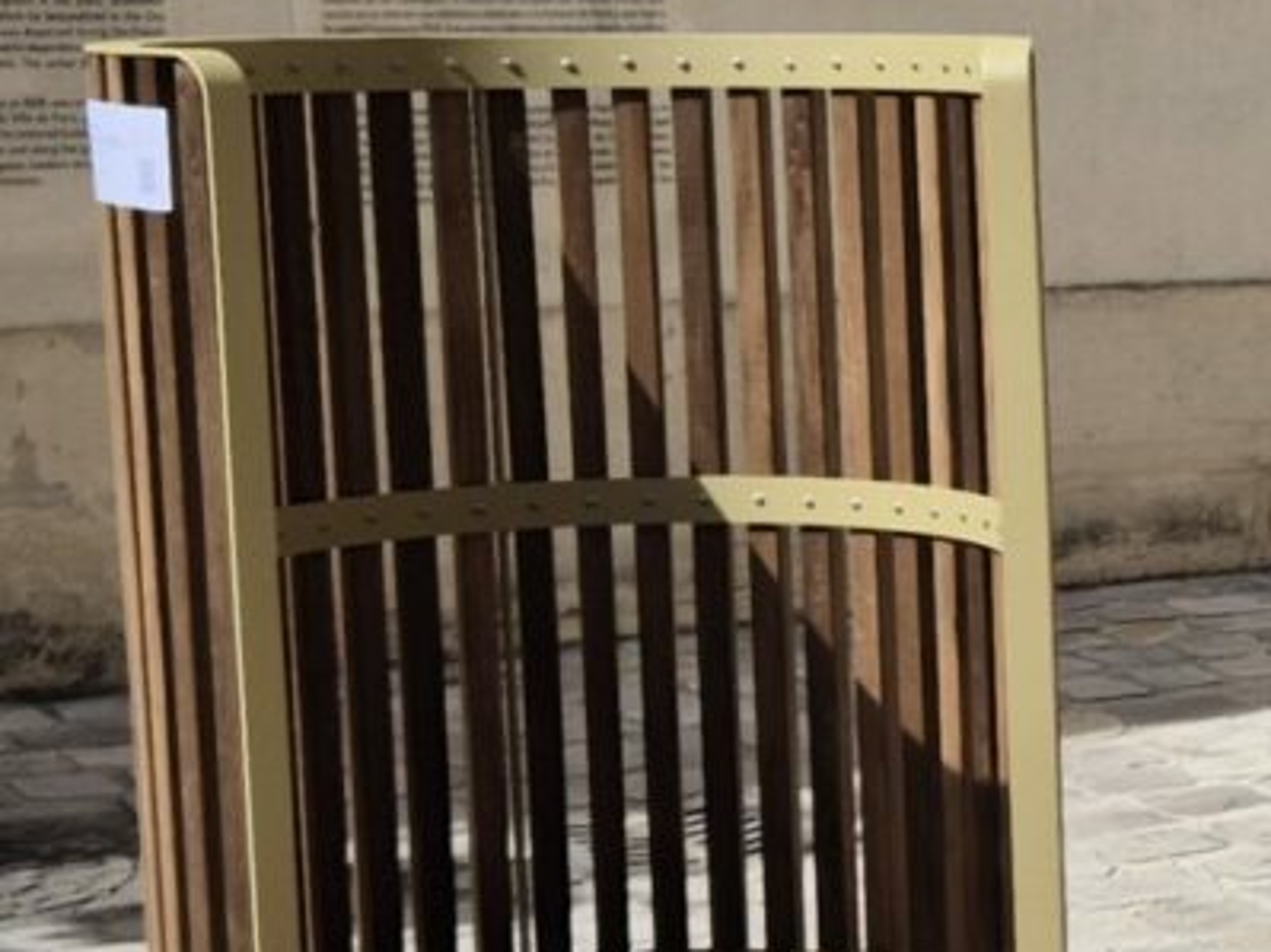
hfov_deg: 15.4
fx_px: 4331
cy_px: 710
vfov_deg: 12.5
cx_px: 1886
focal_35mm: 118
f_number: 1.8
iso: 25
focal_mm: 5.4
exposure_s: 1/2440
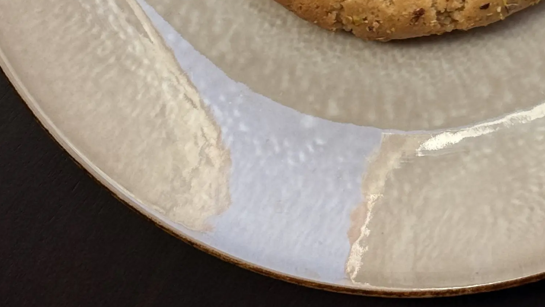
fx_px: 2038
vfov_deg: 8.4
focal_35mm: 141
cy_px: -162
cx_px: 439
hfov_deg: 15.1
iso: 64
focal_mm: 6.76
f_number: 1.78
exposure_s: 1/460
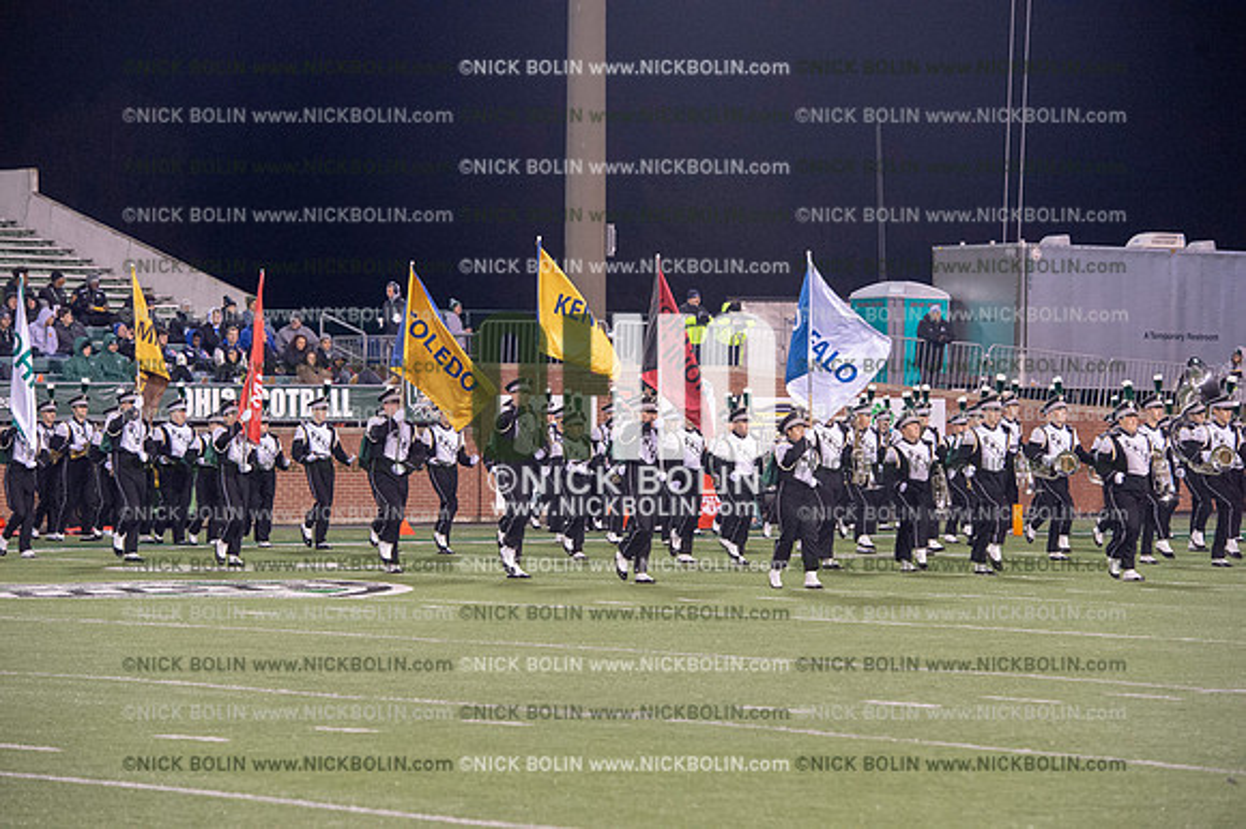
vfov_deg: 9.5
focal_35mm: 145
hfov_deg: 14.2
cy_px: 414
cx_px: 623
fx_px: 5016
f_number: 5.6
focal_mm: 145
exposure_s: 1/400
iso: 6400
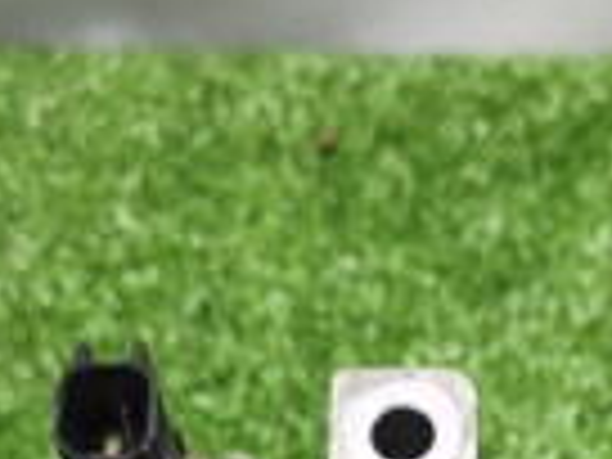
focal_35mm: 108
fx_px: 1909
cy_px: 954
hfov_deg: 18.1
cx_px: 482
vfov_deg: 12.0
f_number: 1.7
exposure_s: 1/50
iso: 320
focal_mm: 5.35
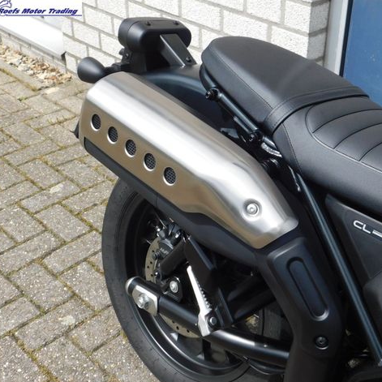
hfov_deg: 35.2
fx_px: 599
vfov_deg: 35.4
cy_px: 193
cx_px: 238
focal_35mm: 48
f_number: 3.6
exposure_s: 1/640
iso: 125
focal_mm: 7.1
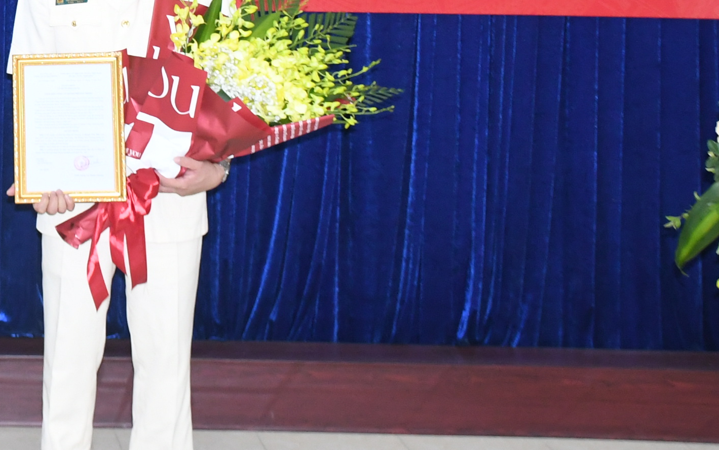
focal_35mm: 108
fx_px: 2116
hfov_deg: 18.4
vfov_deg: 11.9
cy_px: -82
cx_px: -100
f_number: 5
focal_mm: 24
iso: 1600
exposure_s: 1/200
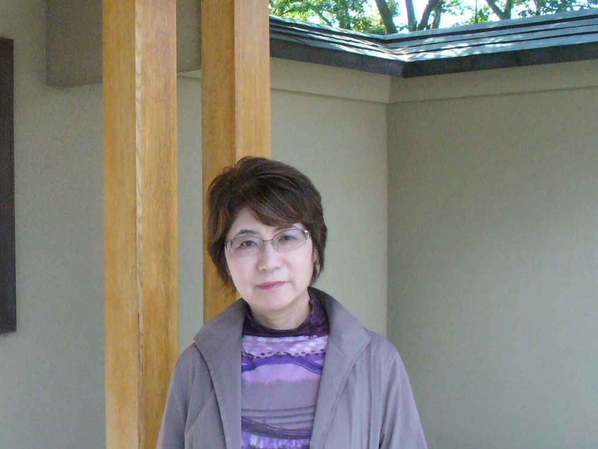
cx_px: 150
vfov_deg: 24.8
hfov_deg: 32.1
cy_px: 246
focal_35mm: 59
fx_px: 1020
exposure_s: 1/1000
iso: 400
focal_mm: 6.1
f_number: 2.8
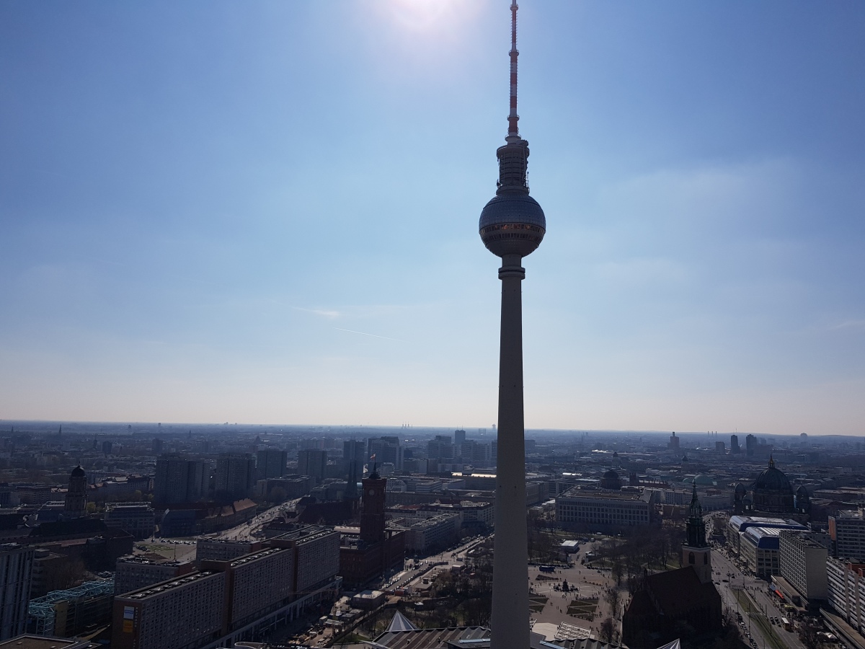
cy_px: 324
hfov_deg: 67.3
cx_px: 432
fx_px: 650
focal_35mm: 26
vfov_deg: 53.1
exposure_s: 1/9312
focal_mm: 4.3
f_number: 1.7
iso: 40
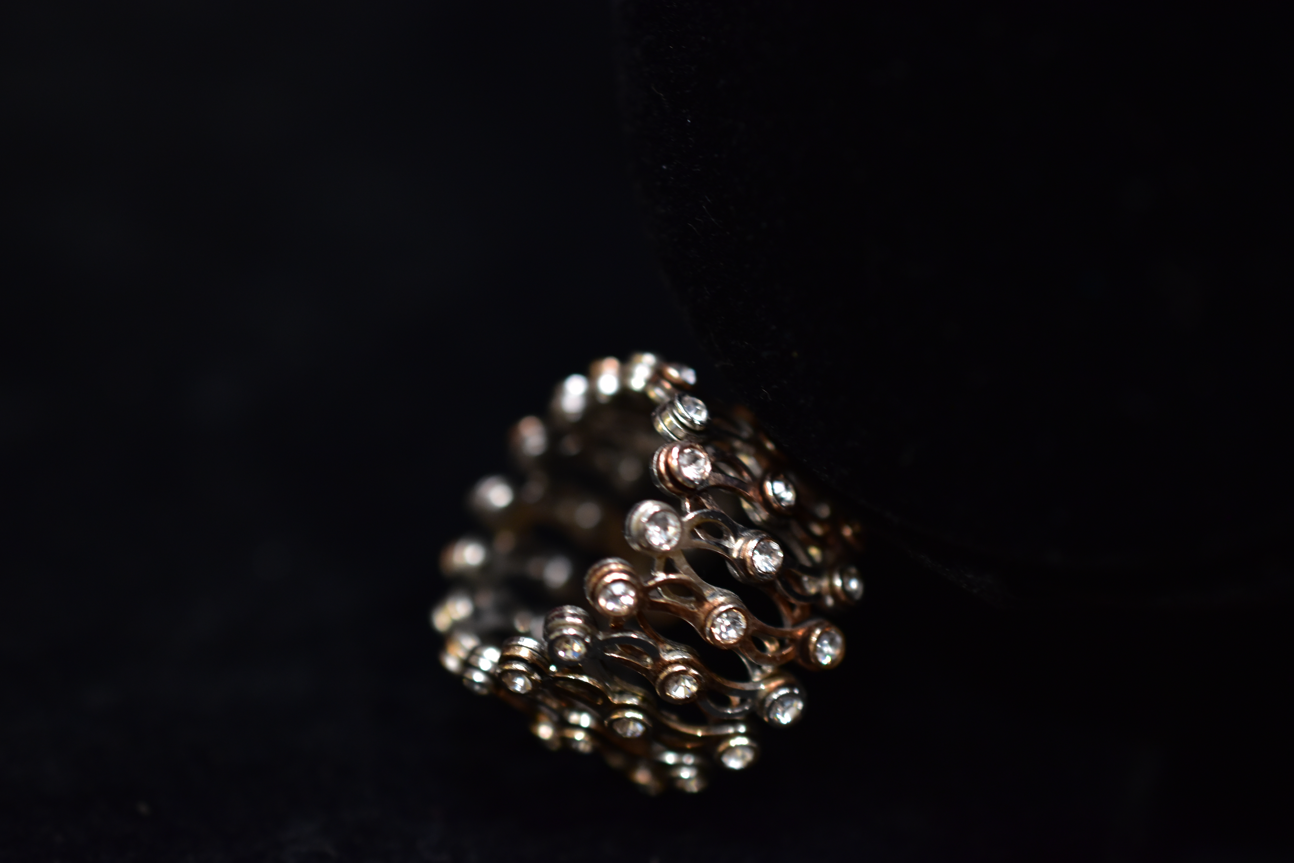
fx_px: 2156
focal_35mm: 60
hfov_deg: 33.4
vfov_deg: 22.6
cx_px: 647
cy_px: 432
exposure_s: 1/60
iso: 800
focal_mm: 40
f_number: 3.2
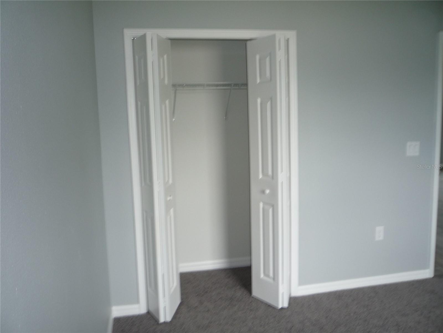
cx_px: 222
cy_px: 166
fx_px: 384
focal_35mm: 30
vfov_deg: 46.8
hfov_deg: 60.0
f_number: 3.3
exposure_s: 1/30
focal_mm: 5.2
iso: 100
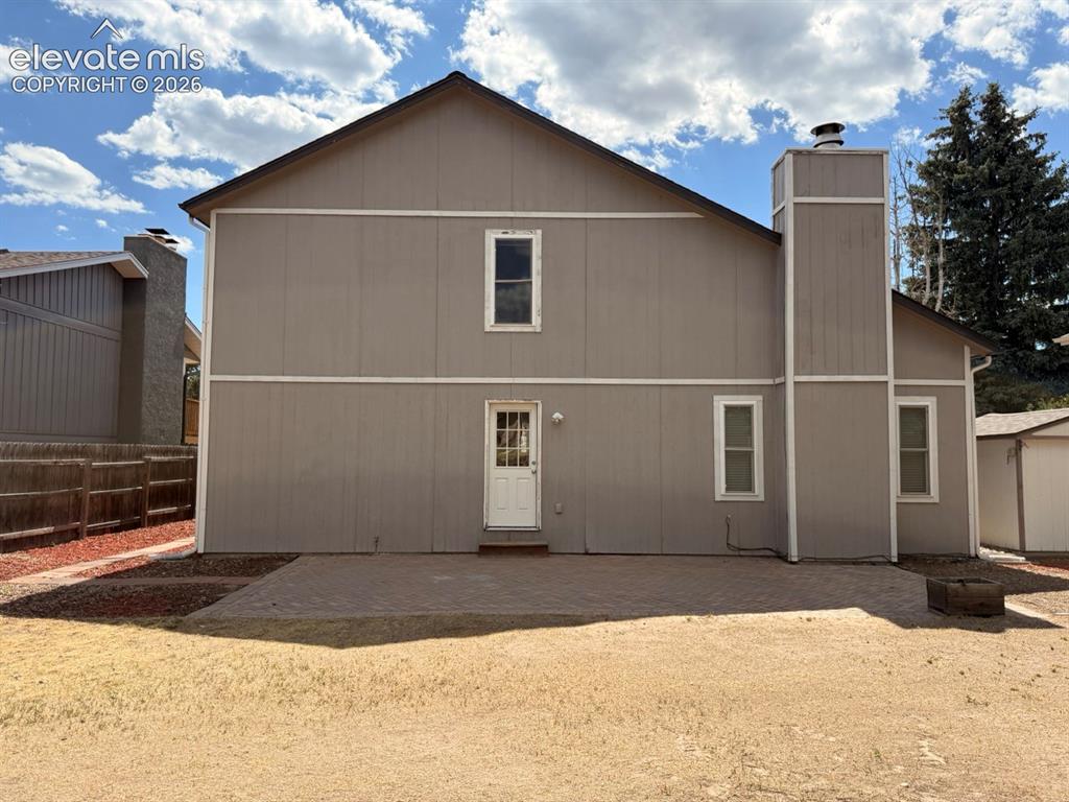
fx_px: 741
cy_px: 401
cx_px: 534
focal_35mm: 24
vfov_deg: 56.8
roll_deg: -0.6
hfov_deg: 71.6
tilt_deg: +4.9
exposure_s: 1/5319
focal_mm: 6.76
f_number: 1.78
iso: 100
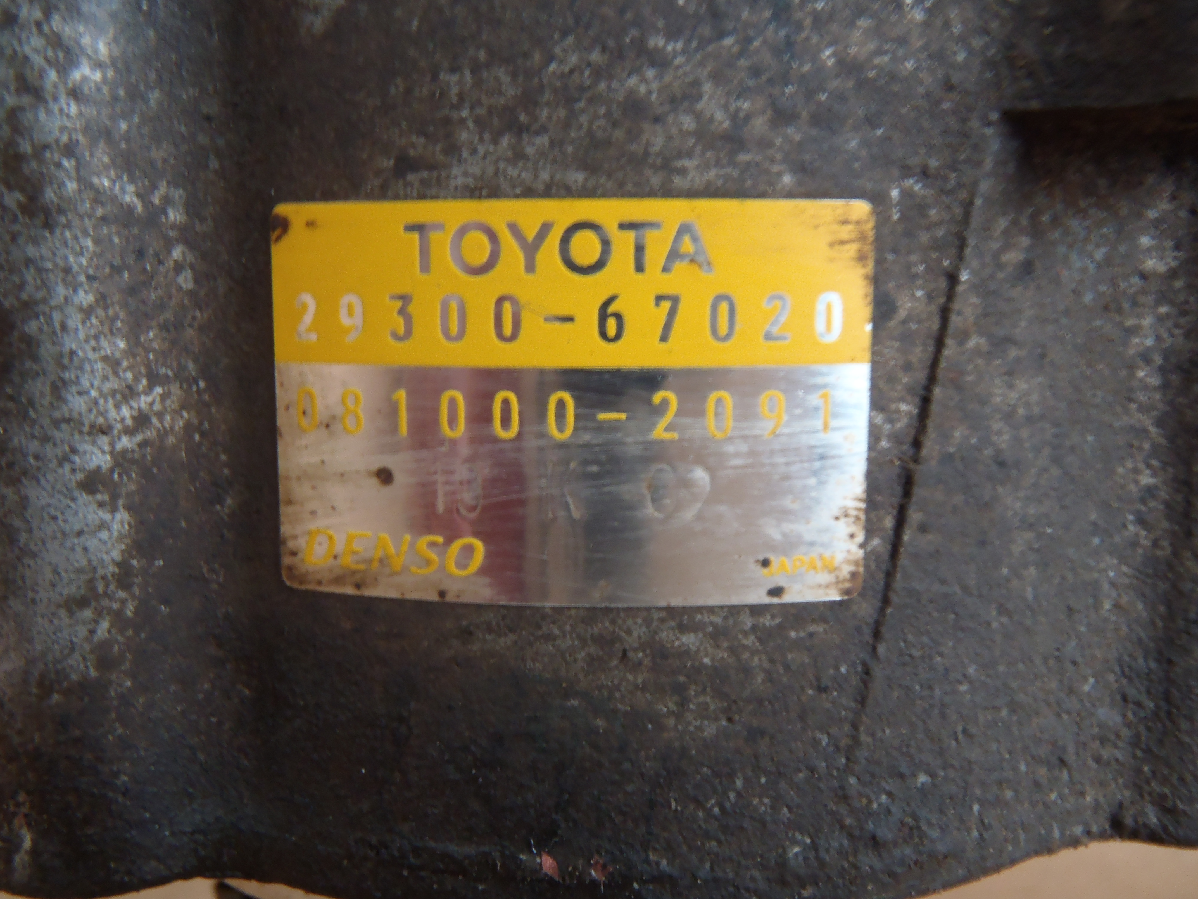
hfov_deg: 50.1
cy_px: 450
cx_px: 599
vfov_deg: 38.7
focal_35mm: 37
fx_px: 1281
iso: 200
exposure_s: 1/8
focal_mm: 6.64
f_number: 4.7
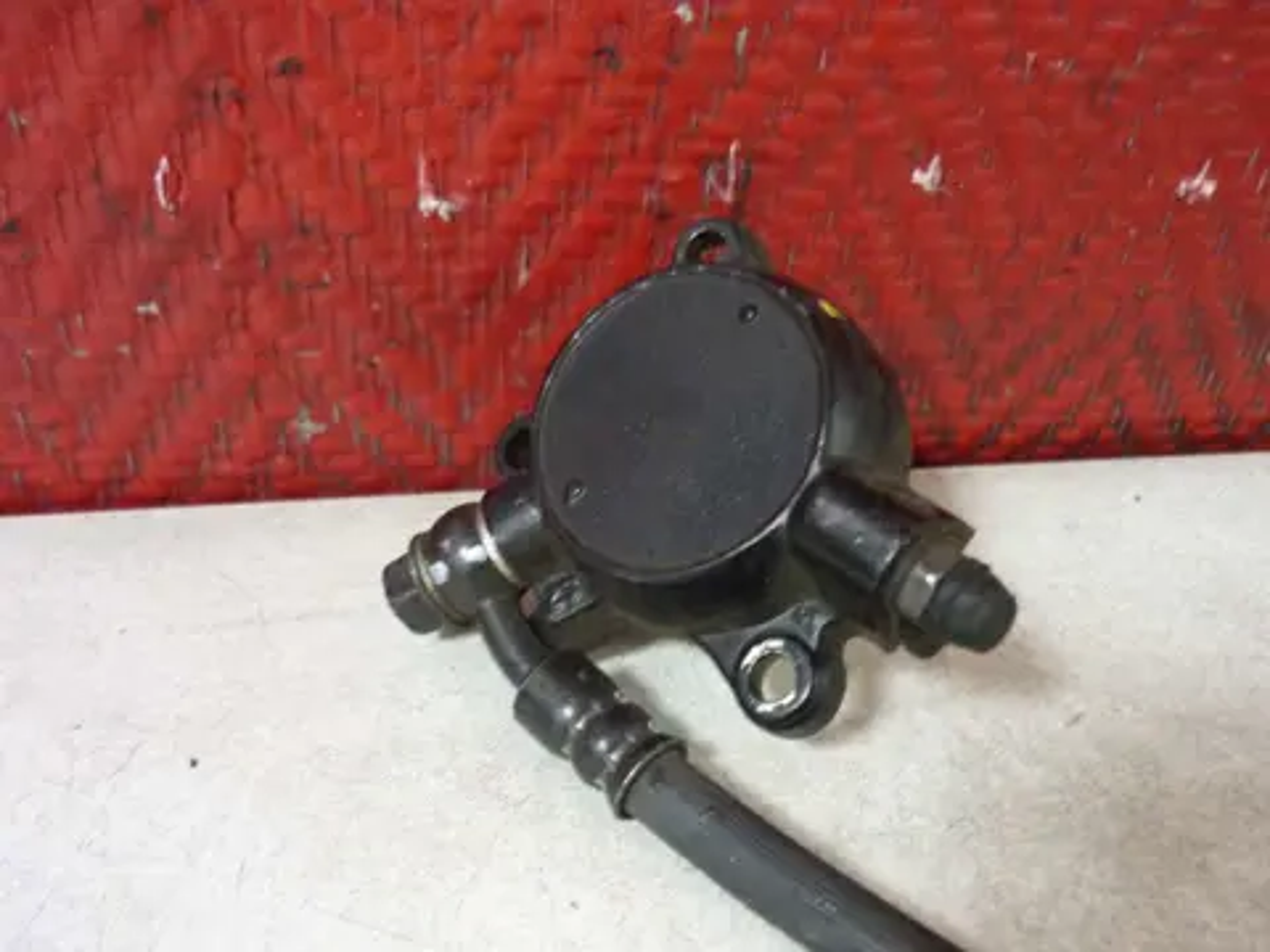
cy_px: 476
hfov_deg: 55.4
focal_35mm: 33
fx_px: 1211
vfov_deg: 42.9
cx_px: 635
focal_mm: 5.5
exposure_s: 1/8
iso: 400
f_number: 2.8
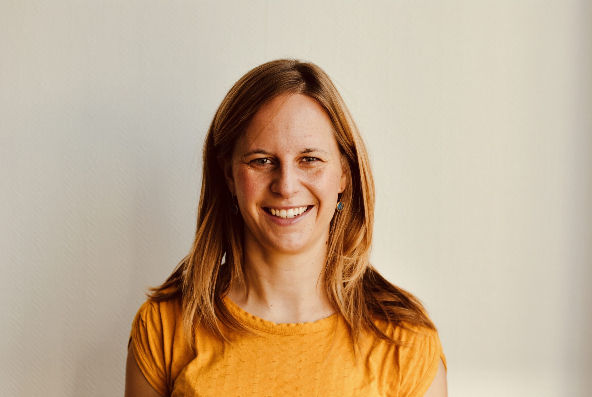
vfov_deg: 18.3
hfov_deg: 26.9
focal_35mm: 75
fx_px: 1236
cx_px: 296
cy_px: 198
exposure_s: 1/250
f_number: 2.5
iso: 100
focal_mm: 50
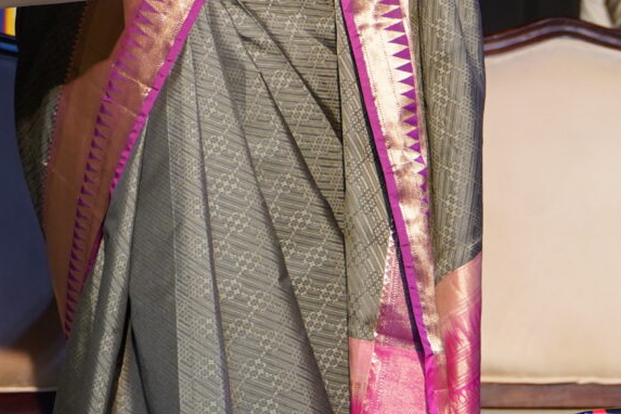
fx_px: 2622
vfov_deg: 8.7
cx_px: 30
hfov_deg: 13.4
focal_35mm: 152
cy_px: -280
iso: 800
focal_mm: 34
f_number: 2.8
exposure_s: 1/200
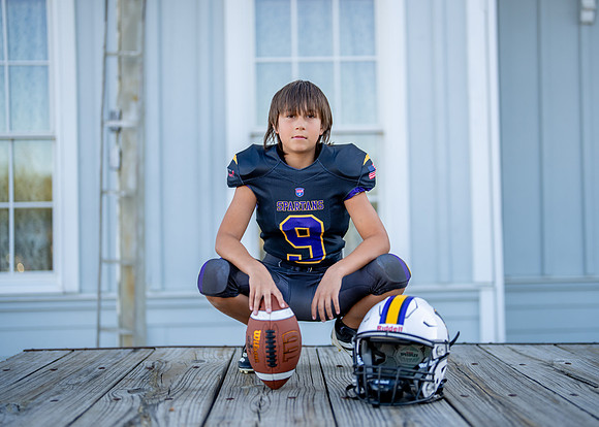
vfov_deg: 26.2
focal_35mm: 54
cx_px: 315
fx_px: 919
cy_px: 213
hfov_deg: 36.1
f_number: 1.2
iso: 100
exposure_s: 1/1600
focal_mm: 50
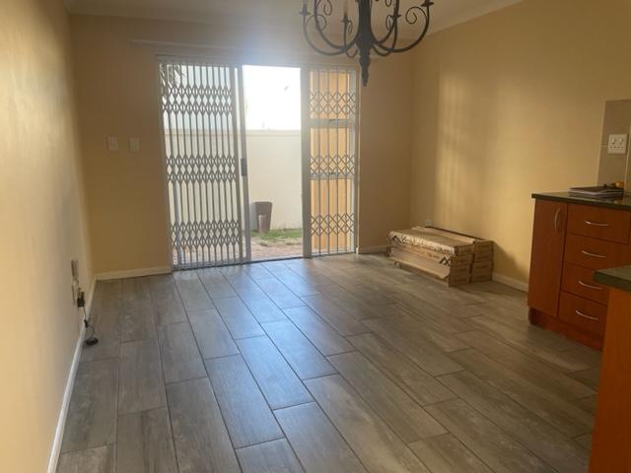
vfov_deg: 53.1
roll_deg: -0.1
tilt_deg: -10.7
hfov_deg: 67.3
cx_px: 316
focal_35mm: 26
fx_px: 474
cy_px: 236
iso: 64
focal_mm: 4.2
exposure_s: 1/121
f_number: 1.6
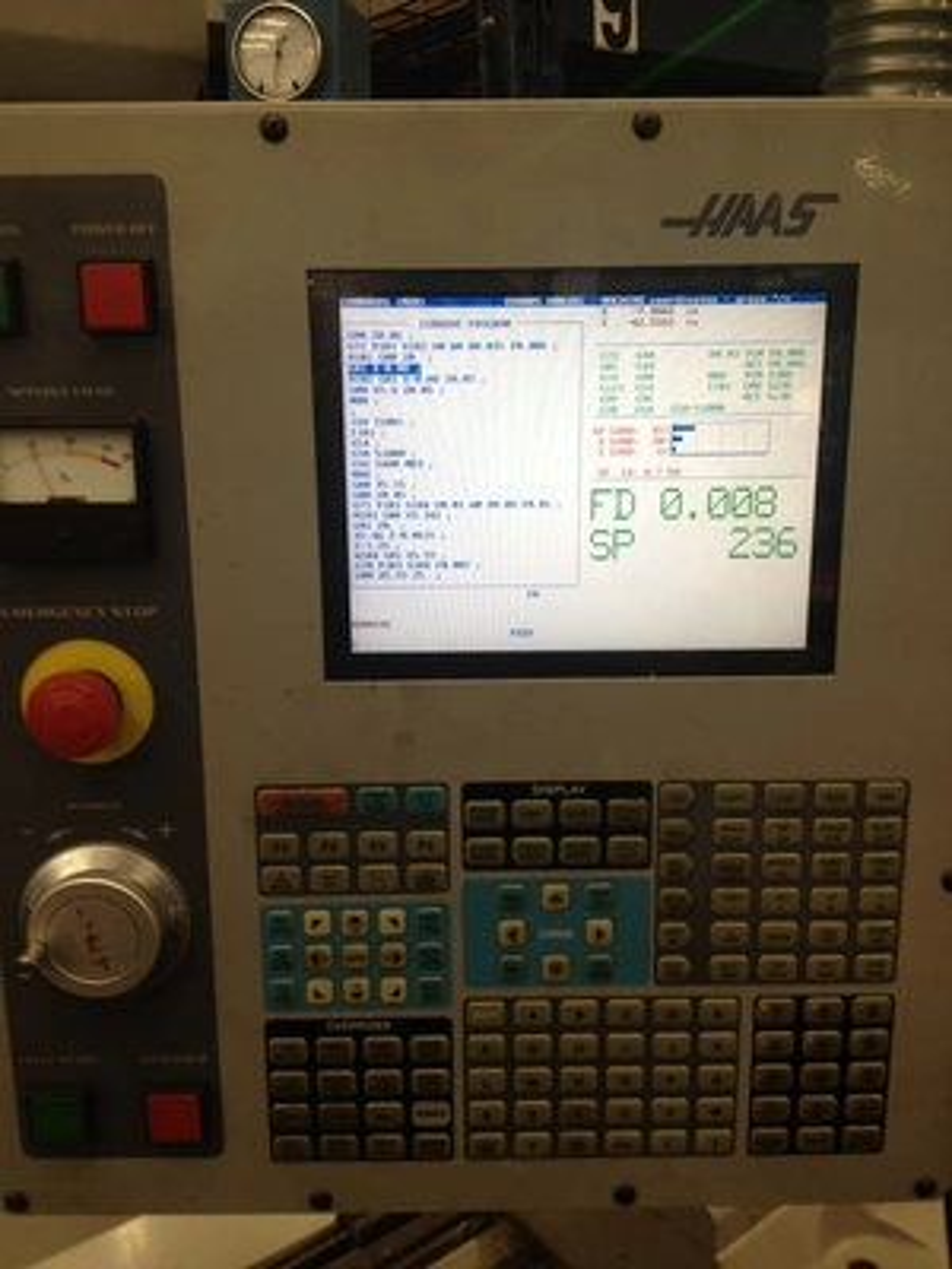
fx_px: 1283
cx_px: 476
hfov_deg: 40.7
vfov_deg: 52.6
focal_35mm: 35
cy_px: 634
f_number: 2.4
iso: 64
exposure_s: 1/30
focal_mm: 4.28
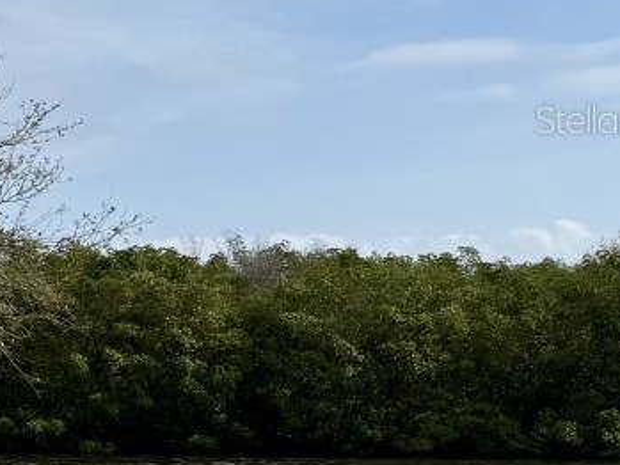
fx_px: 1774
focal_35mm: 99
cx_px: -576
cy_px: 119
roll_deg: +1.3
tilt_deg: +8.6
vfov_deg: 14.9
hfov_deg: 16.0
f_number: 1.78
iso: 80
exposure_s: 1/8130
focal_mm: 6.76
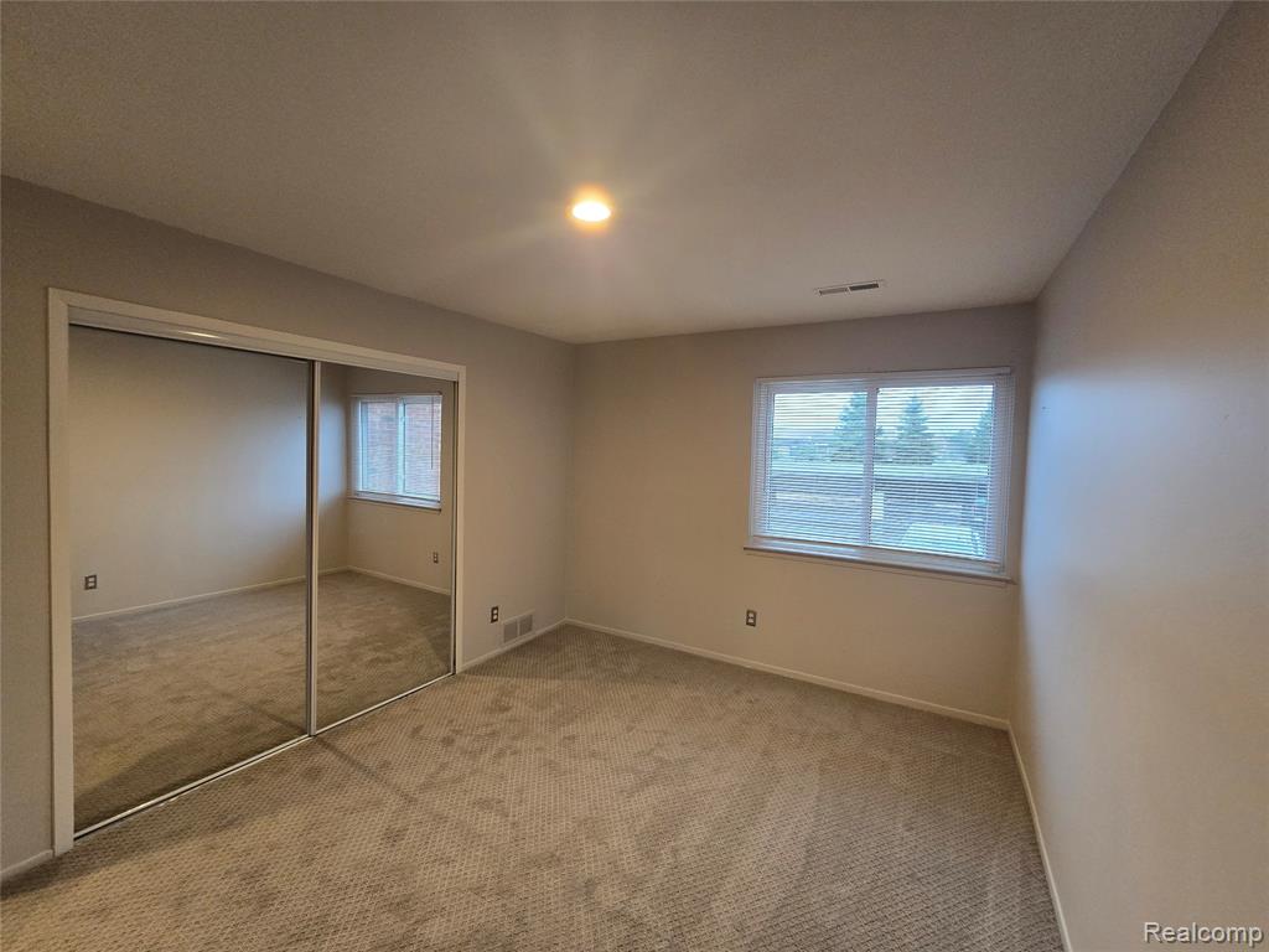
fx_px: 477
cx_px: 634
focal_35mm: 13
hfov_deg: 106.2
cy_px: 476
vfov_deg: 89.9
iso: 400
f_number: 2.2
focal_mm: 2.2
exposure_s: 1/60
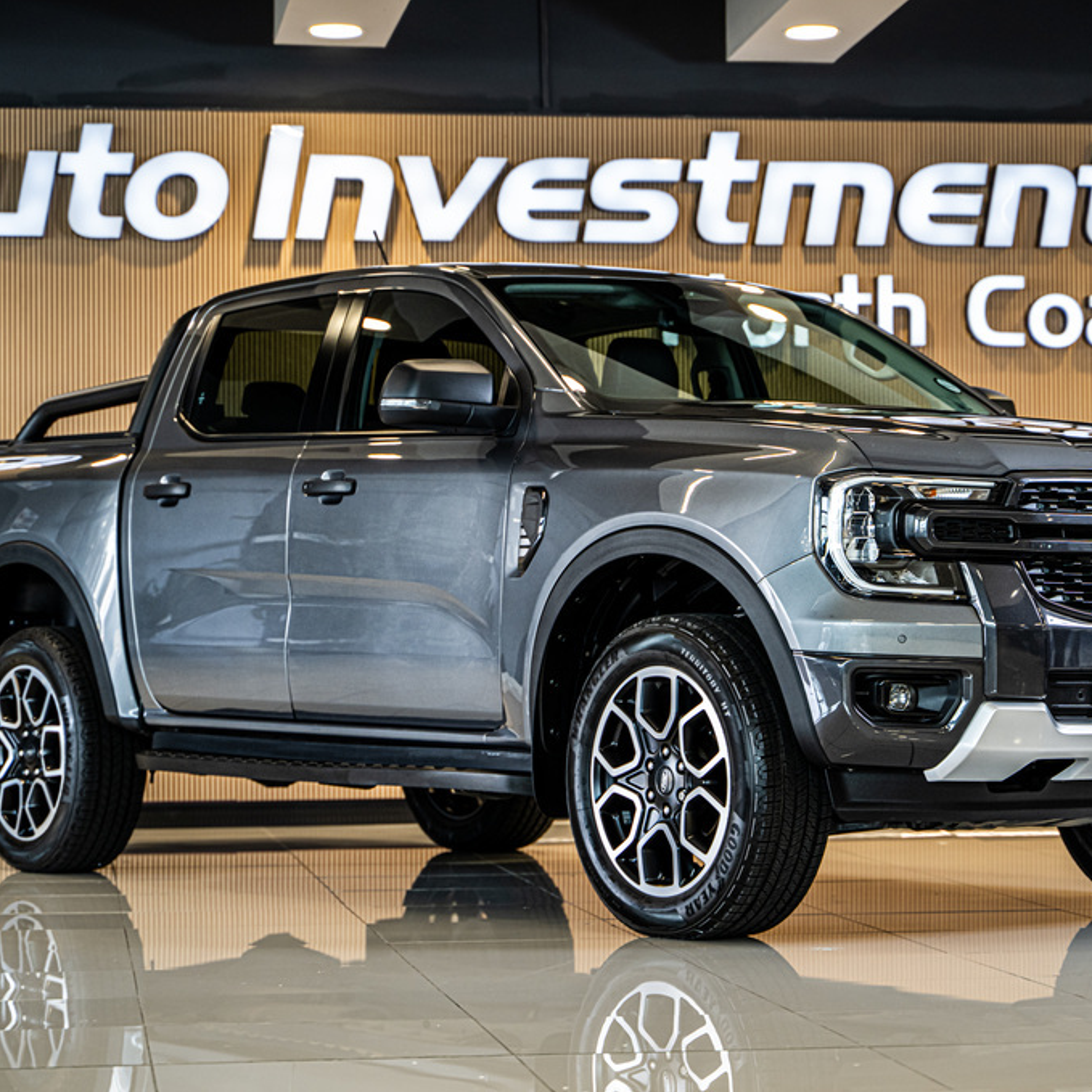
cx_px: 612
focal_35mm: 96
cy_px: 547
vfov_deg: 18.1
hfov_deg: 18.1
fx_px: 3426
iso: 640
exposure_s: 1/125
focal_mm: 75
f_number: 3.5
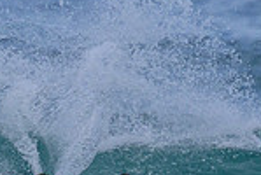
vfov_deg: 0.4
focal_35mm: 3538
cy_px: 199
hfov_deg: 0.6
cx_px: 62
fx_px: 25702
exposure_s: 1/2000
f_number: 11
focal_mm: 800
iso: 720
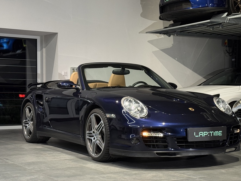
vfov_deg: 21.3
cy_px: 109
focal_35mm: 69
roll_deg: -0.7
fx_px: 481
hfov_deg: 28.1
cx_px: 135
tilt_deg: -2.2
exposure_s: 1/50
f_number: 1.78
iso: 100
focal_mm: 6.76
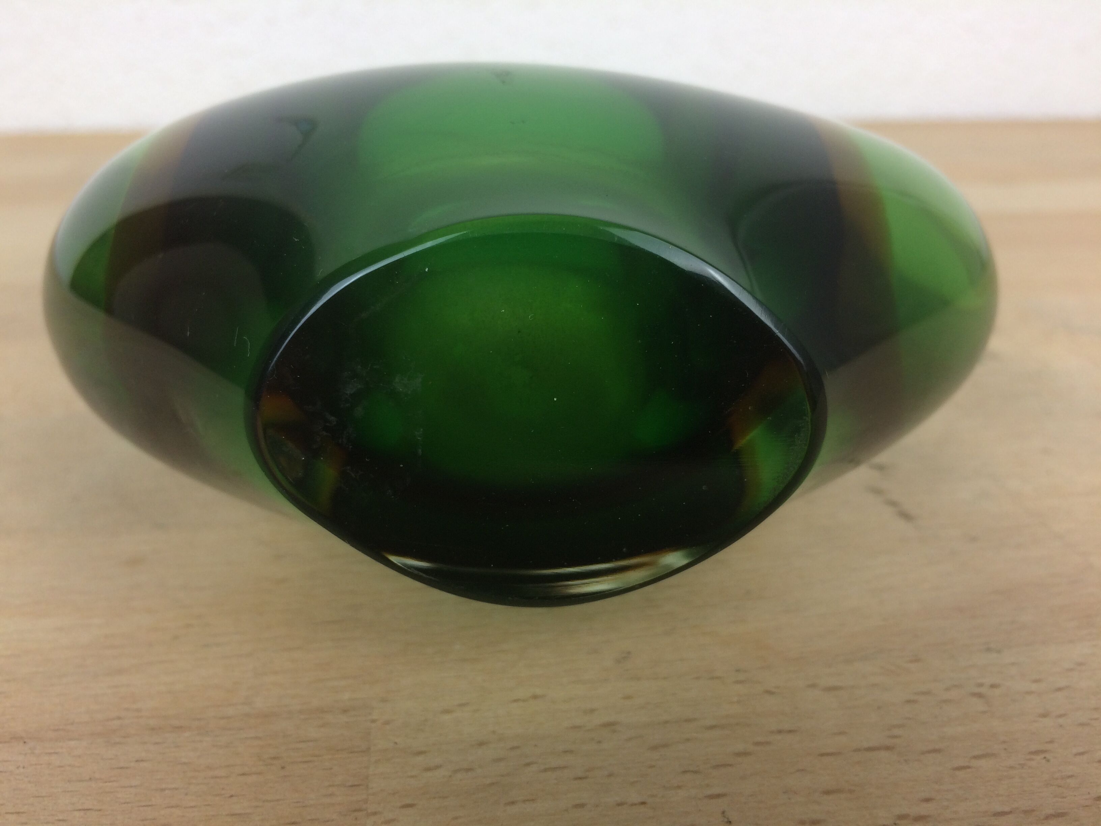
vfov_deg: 48.2
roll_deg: -0.5
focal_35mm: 29
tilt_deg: -23.1
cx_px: 550
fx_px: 922
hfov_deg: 61.7
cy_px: 413
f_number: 2.2
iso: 50
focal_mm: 4.15
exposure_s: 1/50
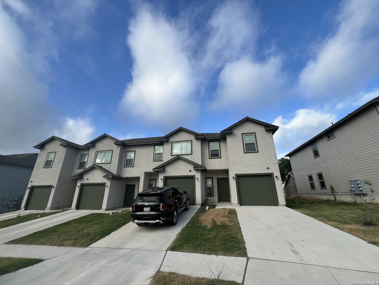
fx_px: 142
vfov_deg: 89.9
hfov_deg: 106.2
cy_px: 142
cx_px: 190
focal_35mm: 13
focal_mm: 1.57
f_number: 1.8
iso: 32
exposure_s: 1/1014
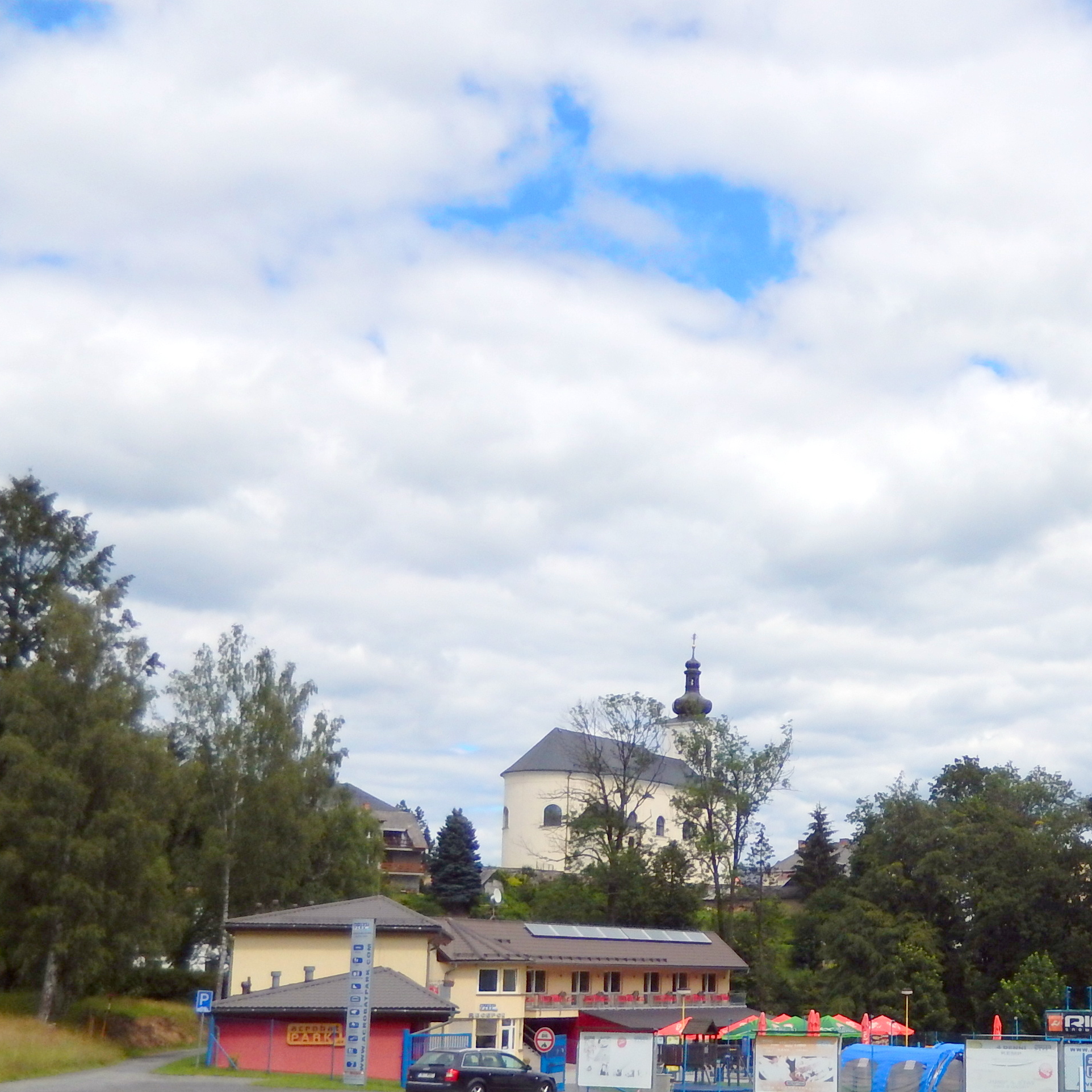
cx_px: 882
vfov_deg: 35.2
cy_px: 662
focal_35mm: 48
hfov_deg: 34.2
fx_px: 1713
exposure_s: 1/640
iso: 125
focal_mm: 5.7
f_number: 7.6
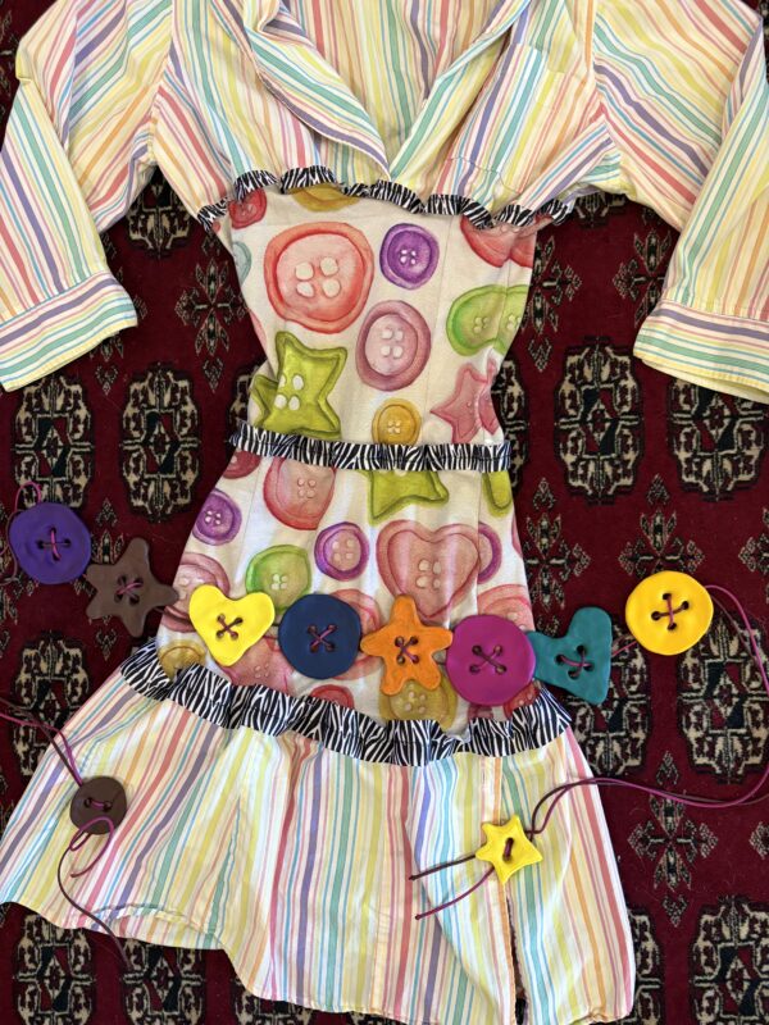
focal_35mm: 26
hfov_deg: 53.1
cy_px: 512
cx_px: 384
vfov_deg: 67.3
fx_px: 770
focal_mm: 5.96
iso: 320
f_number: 1.6
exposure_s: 1/60
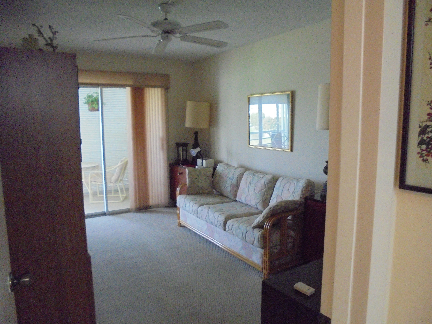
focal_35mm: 26
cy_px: 162
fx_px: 324
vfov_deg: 53.1
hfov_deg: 67.3
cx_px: 216
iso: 800
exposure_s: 1/60
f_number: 3.5
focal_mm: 4.6
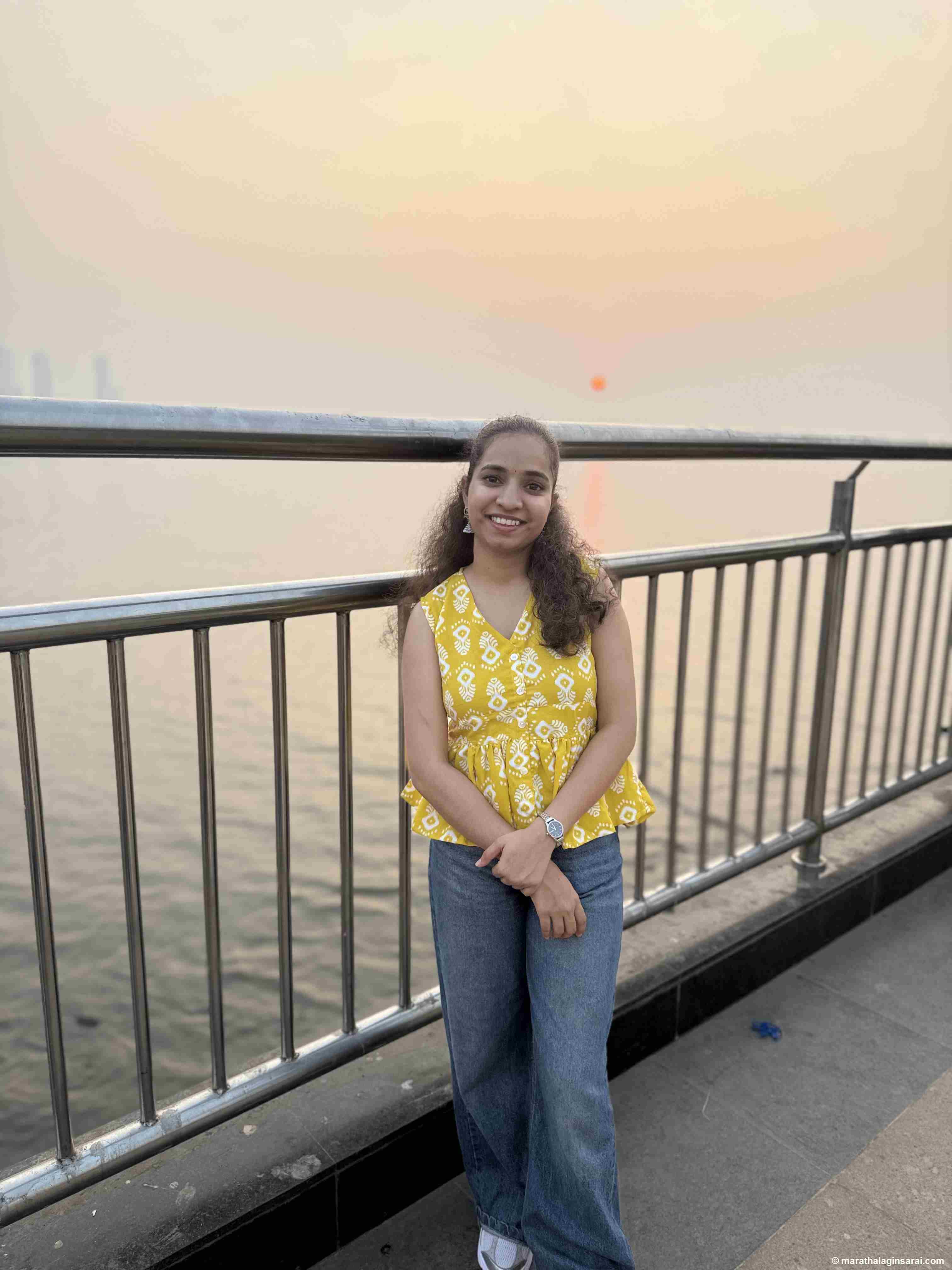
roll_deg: -2.0
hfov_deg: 56.8
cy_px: 635
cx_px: 476
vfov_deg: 71.6
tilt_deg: -12.2
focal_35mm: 24
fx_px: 880
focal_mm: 6.76
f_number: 1.78
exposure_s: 1/643
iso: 80
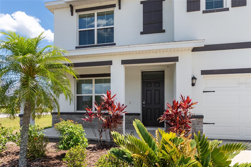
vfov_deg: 59.5
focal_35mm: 21
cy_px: 84
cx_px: 126
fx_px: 146
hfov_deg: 81.2
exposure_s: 1/3000
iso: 1250
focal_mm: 14
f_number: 5.6
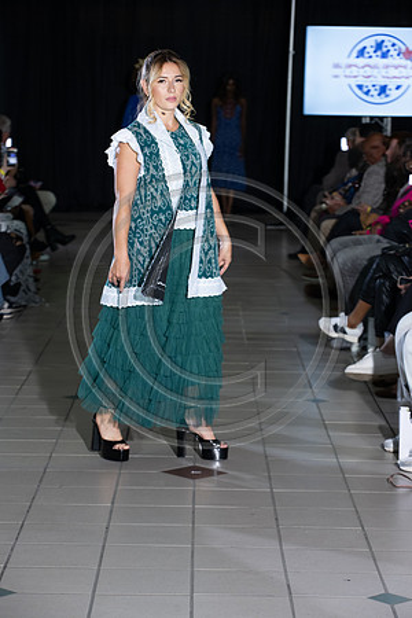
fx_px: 1802
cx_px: 206
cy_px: 309
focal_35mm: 105
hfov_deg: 13.0
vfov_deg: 19.5
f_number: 5.6
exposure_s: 1/160
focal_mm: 105
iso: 1250
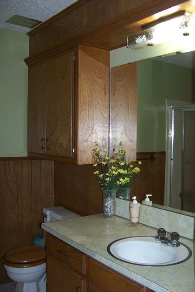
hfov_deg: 35.0
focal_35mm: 38
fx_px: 309
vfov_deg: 50.7
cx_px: 105
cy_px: 148
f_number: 2.8
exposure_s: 1/30
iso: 68
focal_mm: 5.85
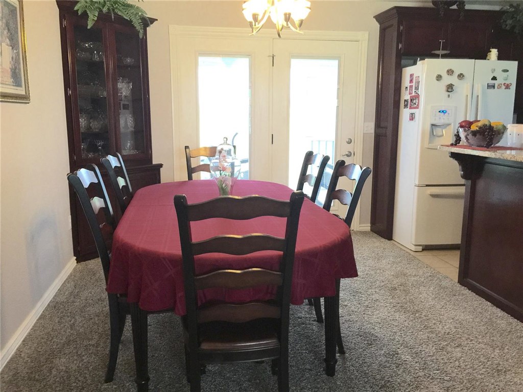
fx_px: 438
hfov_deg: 61.7
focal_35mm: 29
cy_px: 196
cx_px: 262
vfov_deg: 48.2
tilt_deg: -11.5
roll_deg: -1.1
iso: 100
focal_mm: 4.15
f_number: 2.2
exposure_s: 1/15
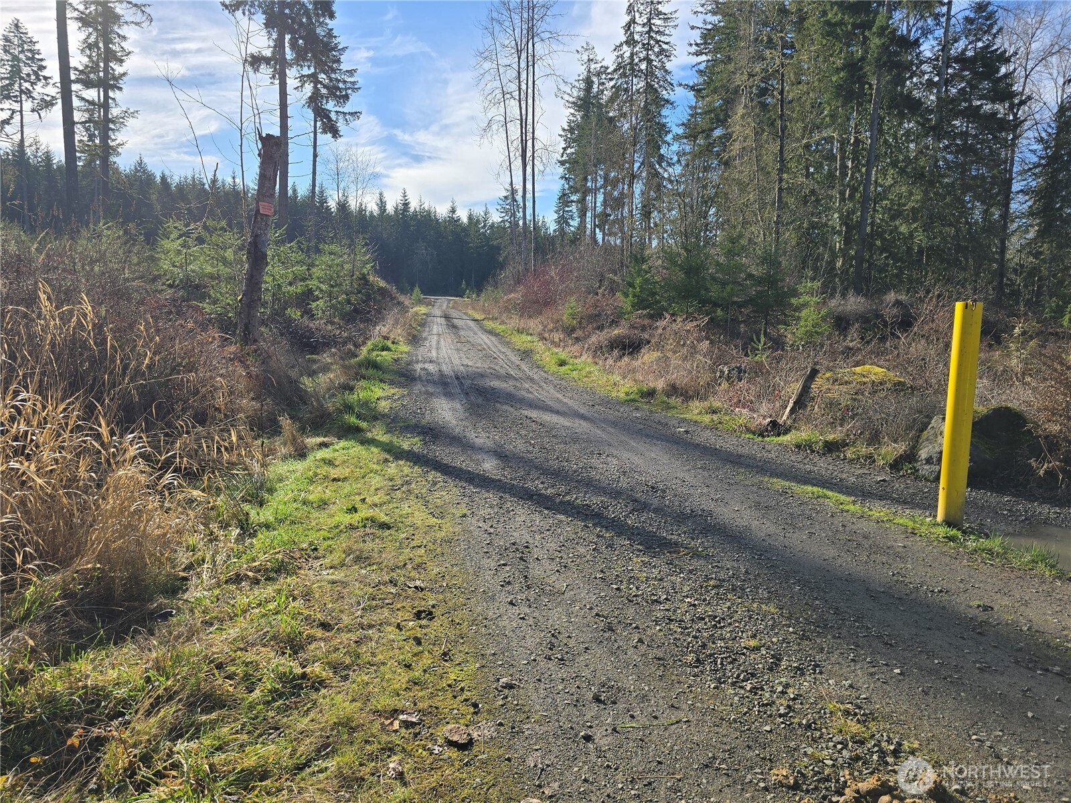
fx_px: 712
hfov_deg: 73.9
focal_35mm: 23
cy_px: 402
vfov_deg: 58.9
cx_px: 536
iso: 12
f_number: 1.7
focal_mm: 6.3
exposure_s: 1/892
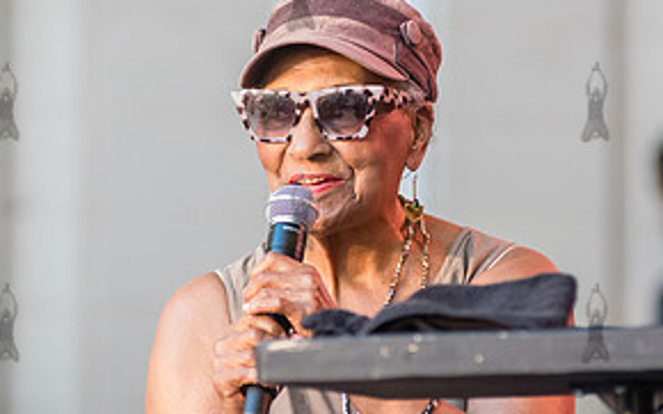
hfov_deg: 4.6
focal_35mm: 454
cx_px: 323
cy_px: 178
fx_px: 8200
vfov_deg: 2.9
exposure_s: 1/400
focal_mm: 200
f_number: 4
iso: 3200
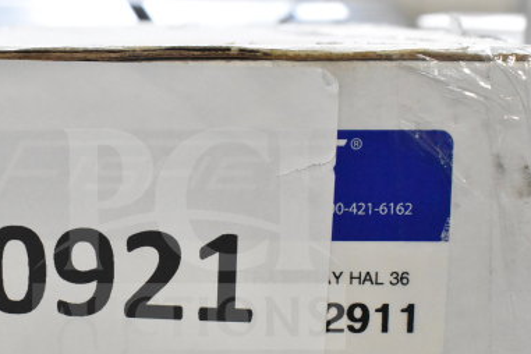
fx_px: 956
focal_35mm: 65
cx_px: 188
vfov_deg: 20.9
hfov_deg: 30.9
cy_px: 239
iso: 6400
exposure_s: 1/320
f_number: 9
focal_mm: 27
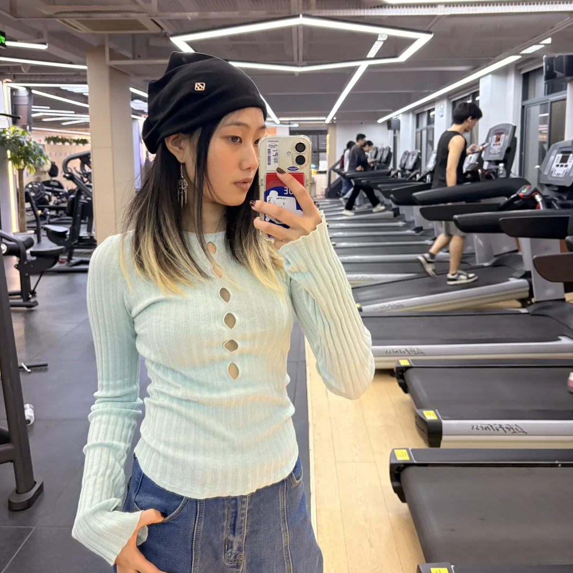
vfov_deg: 52.1
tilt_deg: -6.4
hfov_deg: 52.5
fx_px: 581
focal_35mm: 31
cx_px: 285
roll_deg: +0.4
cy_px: 223
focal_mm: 5.96
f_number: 1.6
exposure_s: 1/50
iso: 250
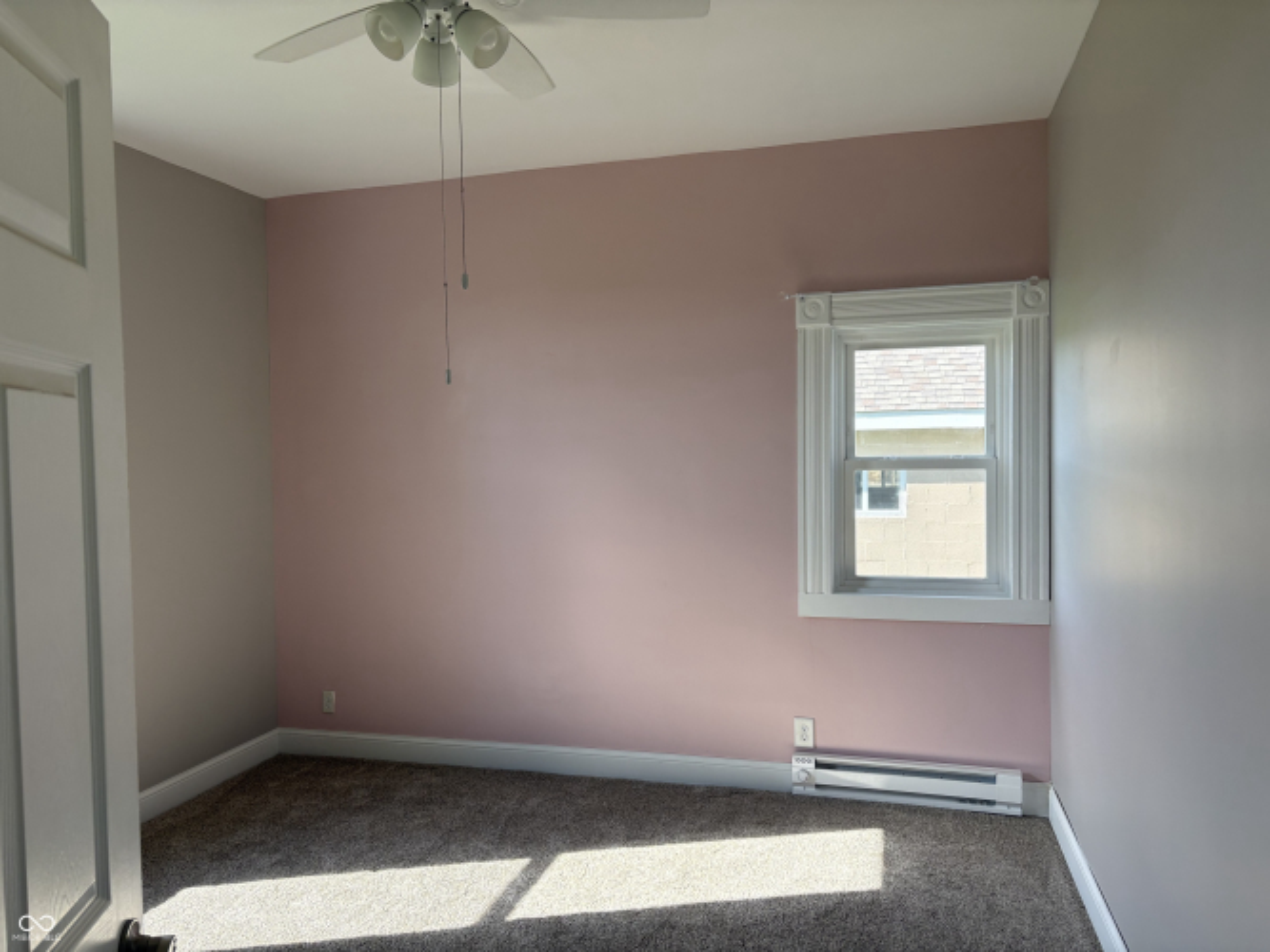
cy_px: 476
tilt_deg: -1.7
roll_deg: +0.9
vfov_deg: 53.0
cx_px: 635
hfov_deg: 67.3
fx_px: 954
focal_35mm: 26
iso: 64
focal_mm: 5.96
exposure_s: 1/381
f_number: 1.6
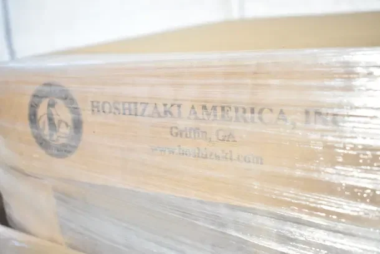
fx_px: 443
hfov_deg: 46.4
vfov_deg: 31.9
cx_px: 190
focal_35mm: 42
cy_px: 127
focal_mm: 28
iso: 500
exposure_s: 1/50
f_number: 4.2
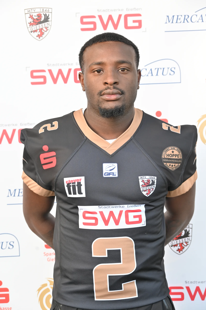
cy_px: 155
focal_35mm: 67
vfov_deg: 30.1
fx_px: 576
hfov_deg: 20.3
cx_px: 103
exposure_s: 1/125
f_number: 6
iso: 640
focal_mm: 67
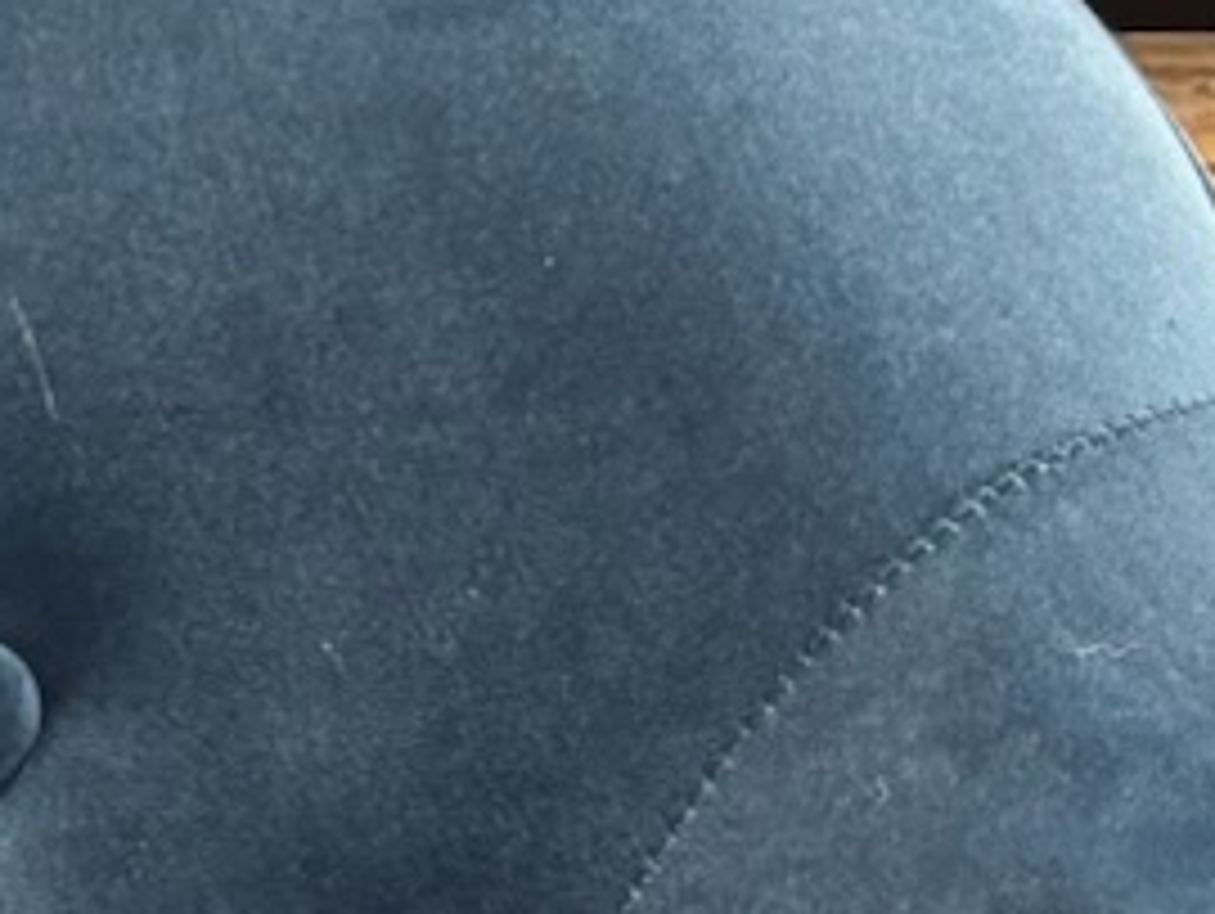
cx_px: -1062
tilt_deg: -23.7
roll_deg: -0.4
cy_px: 2427
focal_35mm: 197
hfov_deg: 9.5
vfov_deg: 7.0
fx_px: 6921
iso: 160
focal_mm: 5.96
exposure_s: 1/50
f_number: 1.6
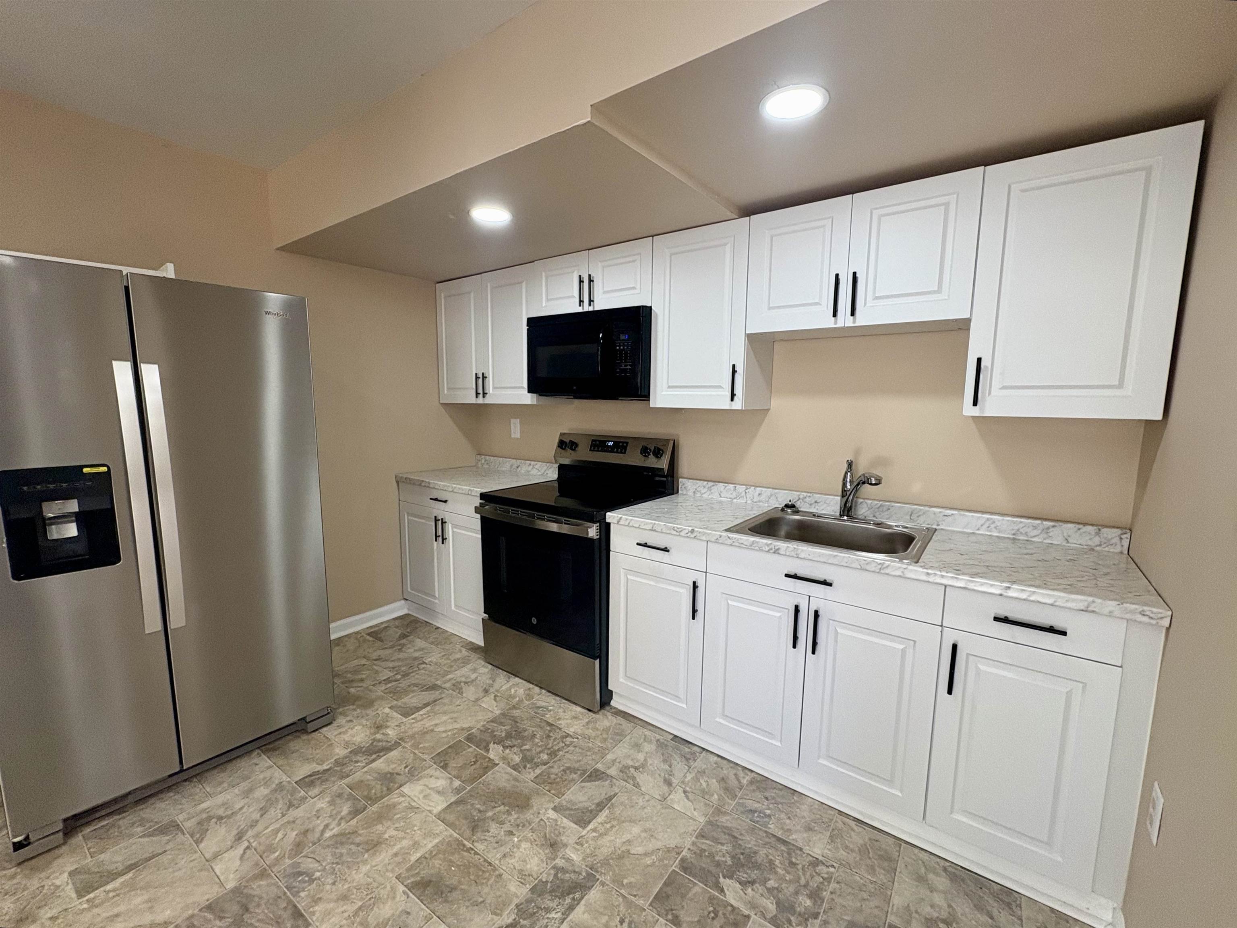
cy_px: 464
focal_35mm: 14
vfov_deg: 85.7
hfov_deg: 102.1
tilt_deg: -5.7
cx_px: 618
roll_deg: +2.0
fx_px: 500
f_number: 2.2
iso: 125
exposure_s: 1/120
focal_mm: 2.22
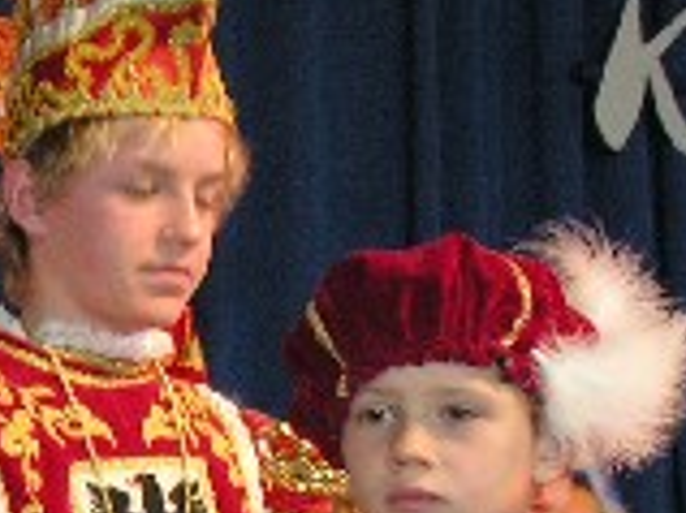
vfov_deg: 6.3
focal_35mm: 232
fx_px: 4594
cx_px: -65
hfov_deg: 8.5
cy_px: 729
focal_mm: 11.8
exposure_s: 1/30
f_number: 4.2
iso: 200
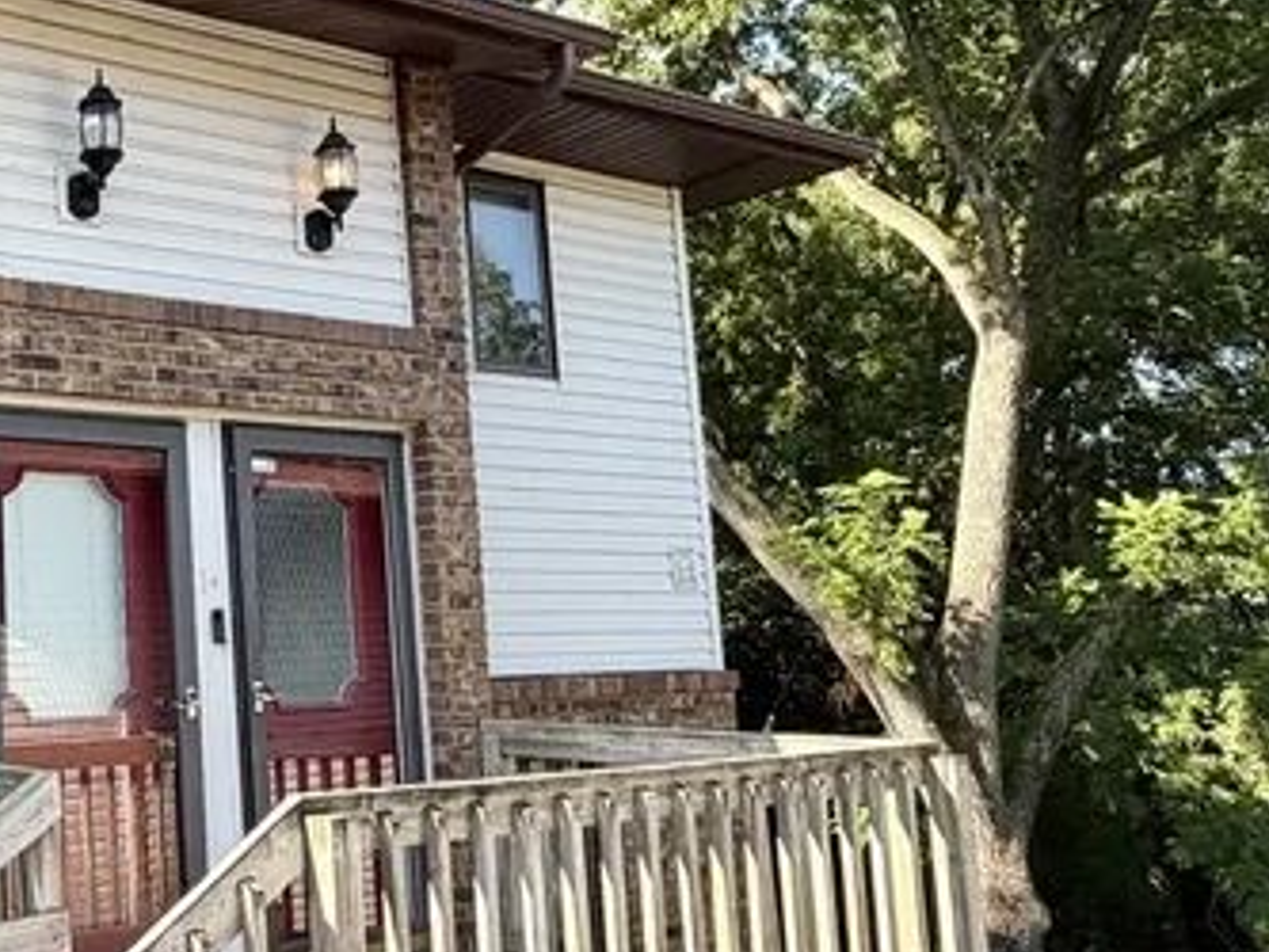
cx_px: 53
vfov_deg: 33.6
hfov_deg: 39.6
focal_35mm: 43
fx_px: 1577
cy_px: 503
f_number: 2.2
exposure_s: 1/498
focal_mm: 2.22
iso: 64
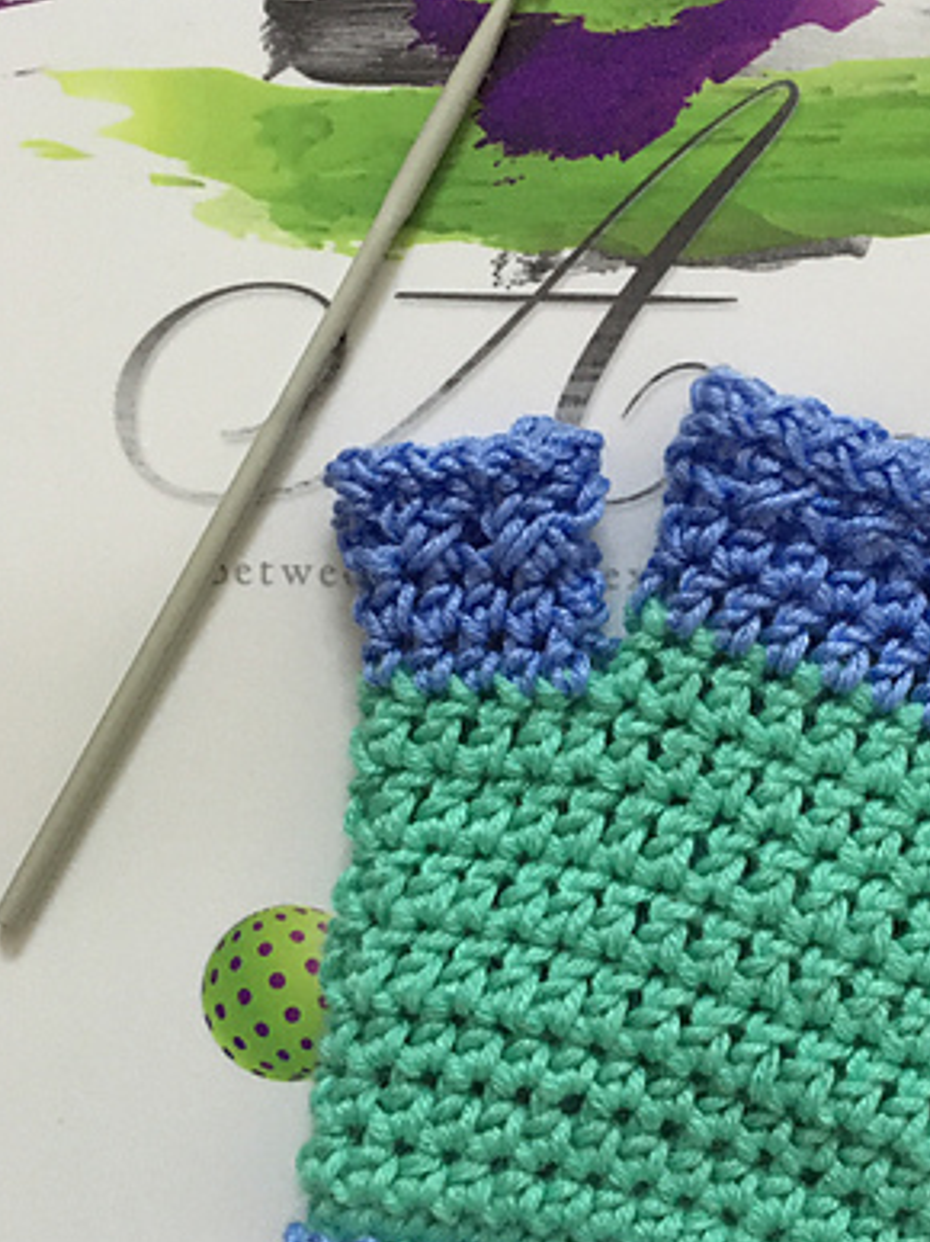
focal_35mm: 48
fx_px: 1720
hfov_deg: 29.6
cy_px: 671
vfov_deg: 39.6
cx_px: 725
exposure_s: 1/15
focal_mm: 4.15
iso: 320
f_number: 2.2
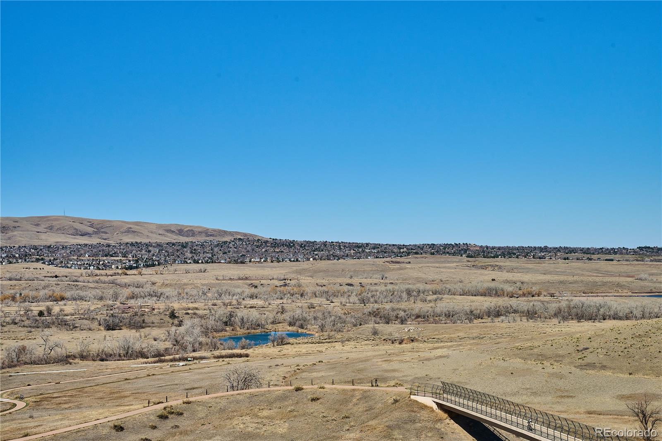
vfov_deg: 26.0
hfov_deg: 38.2
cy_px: 220
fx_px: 956
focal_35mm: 52
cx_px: 331
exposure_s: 1/1250
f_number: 10
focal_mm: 52
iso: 400
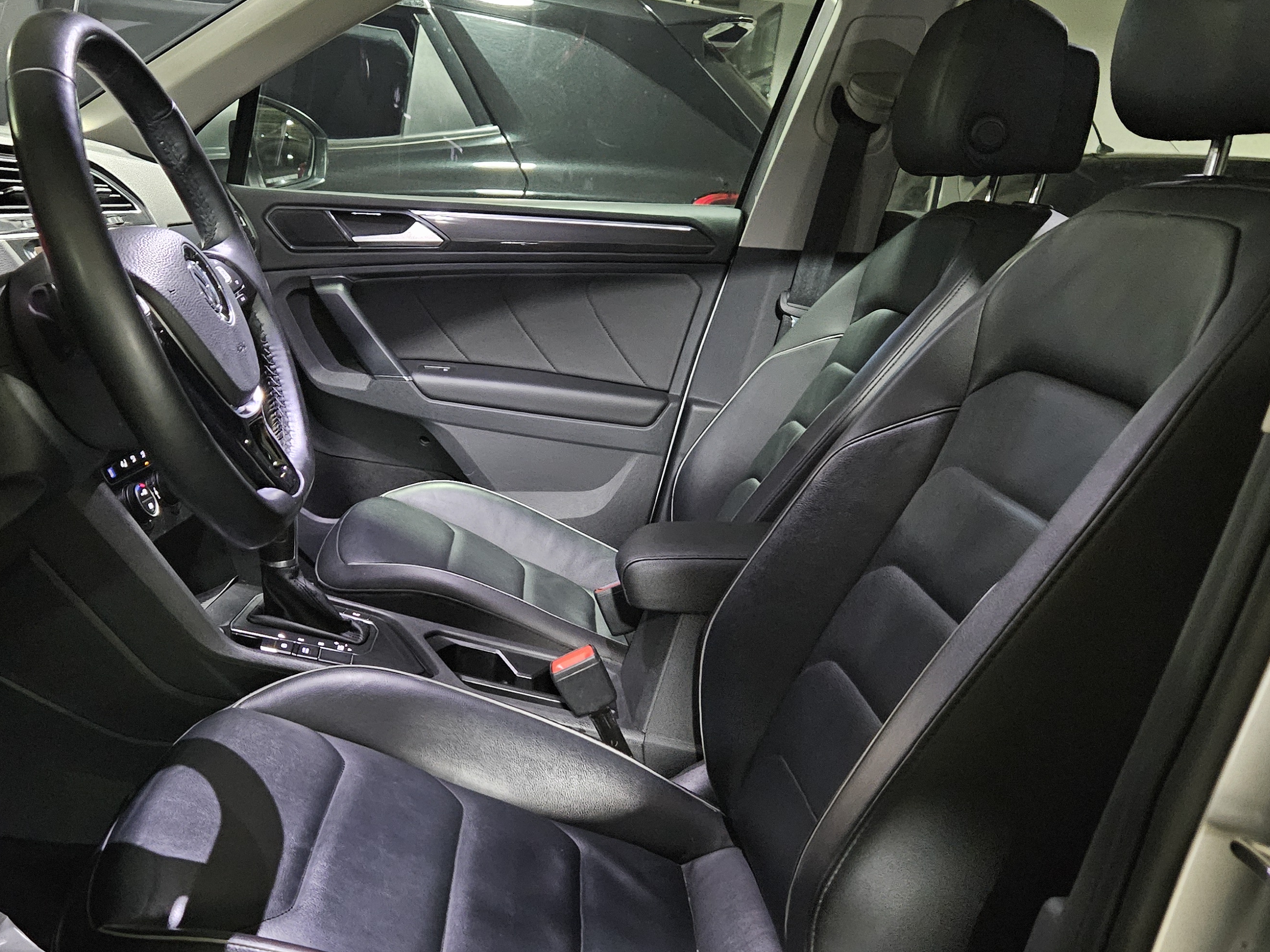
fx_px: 1284
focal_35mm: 35
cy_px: 503
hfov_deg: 52.4
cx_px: 531
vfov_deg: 40.7
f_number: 1.8
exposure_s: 1/20
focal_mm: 5.4
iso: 1600
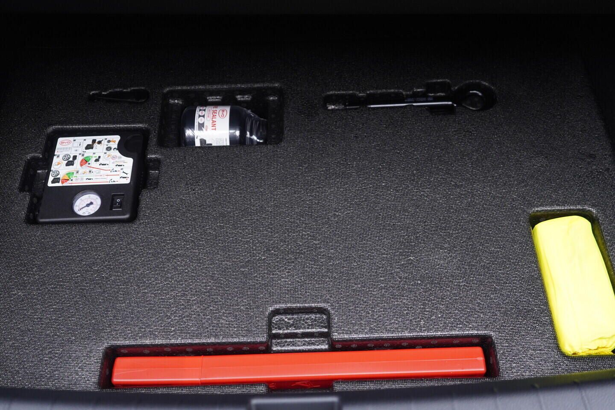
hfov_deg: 53.1
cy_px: 205
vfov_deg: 36.9
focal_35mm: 36
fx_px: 615
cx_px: 308
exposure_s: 1/40
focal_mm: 24
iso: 400
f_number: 2.8
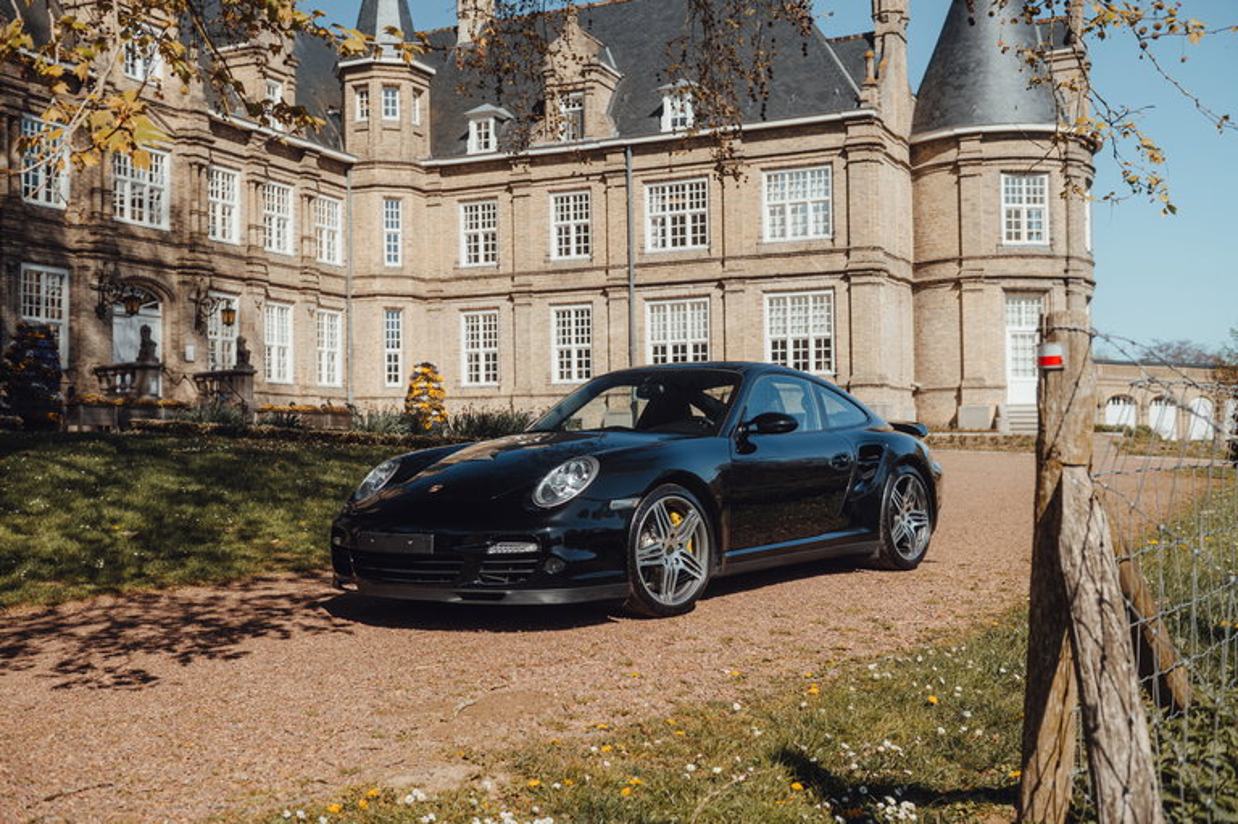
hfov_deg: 50.7
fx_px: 1306
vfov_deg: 35.0
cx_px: 619
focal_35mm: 38
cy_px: 412
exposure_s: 1/250
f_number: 4.5
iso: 100
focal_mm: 38
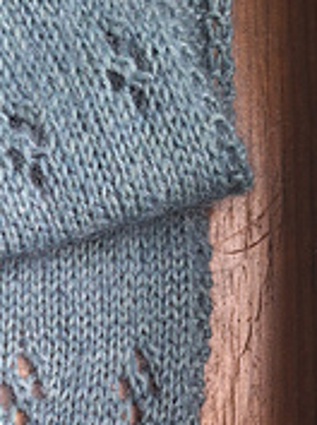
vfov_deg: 28.3
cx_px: -17
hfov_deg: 21.5
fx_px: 797
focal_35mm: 65
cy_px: 413
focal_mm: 5.54
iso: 200
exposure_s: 1/33
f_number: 1.8
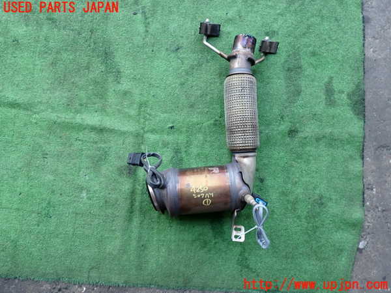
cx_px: 196
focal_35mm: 25
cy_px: 146
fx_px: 282
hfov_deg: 69.4
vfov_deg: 54.9
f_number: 2.8
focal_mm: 4.5
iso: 100
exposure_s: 1/160
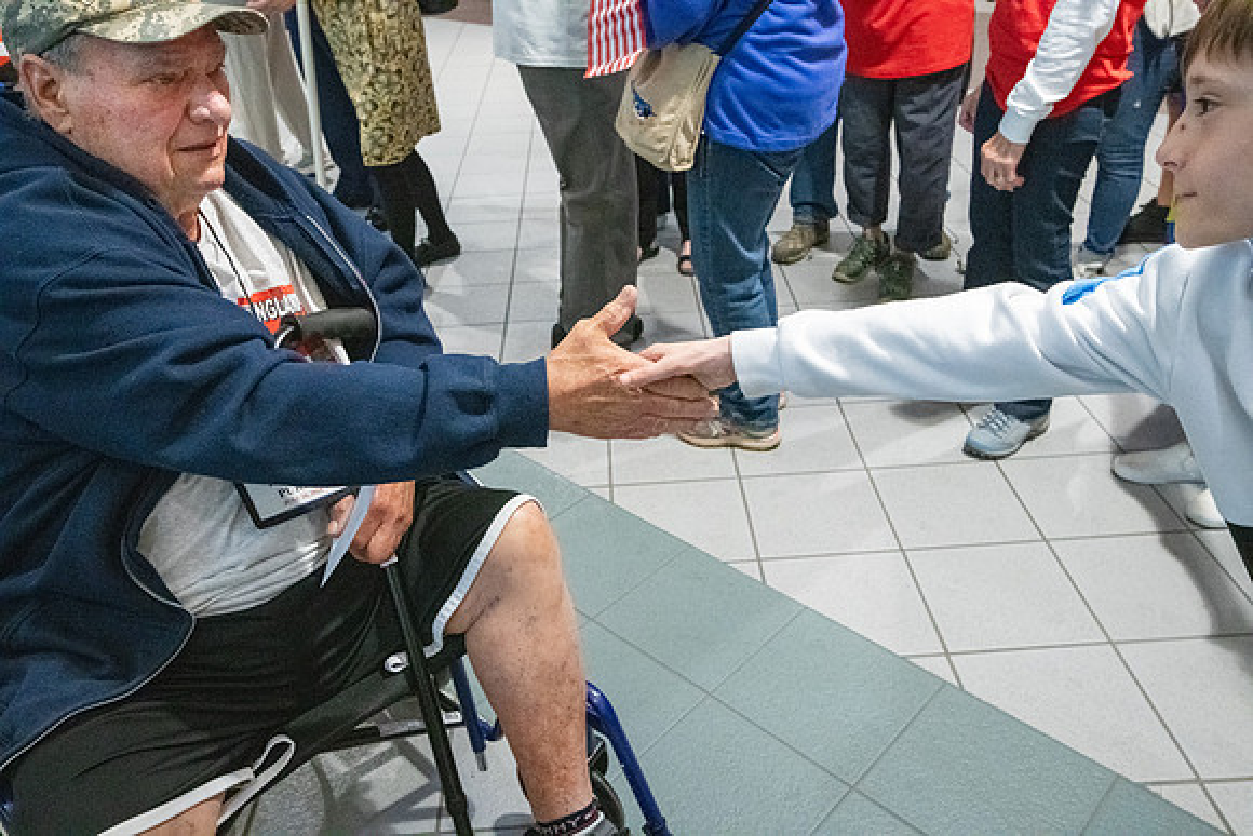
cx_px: 626
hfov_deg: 61.9
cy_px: 418
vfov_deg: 43.6
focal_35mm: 30
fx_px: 1044
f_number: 7.1
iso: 20000
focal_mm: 30
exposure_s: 1/400
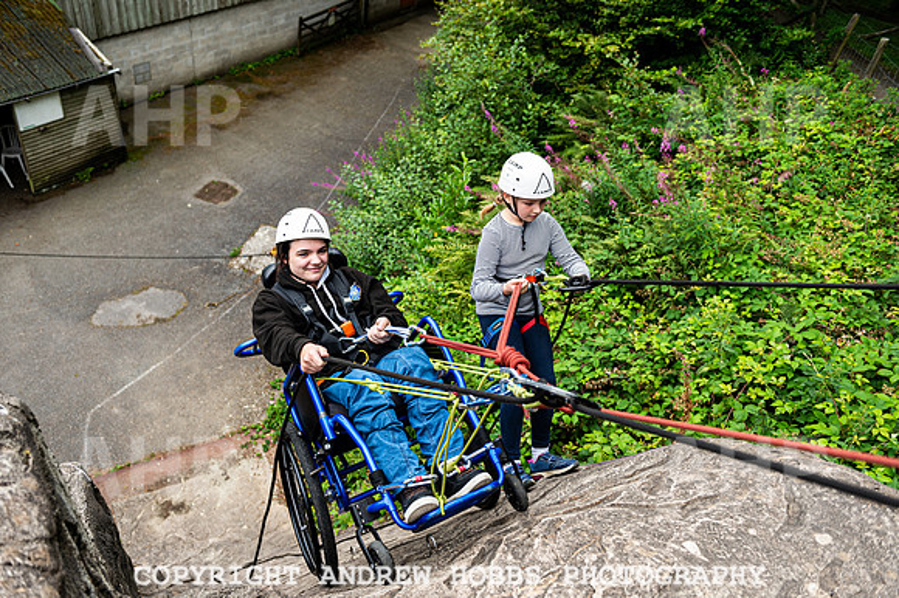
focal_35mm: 28
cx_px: 450
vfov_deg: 46.4
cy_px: 299
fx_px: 699
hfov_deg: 65.5
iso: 100
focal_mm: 28
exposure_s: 1/200
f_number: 4
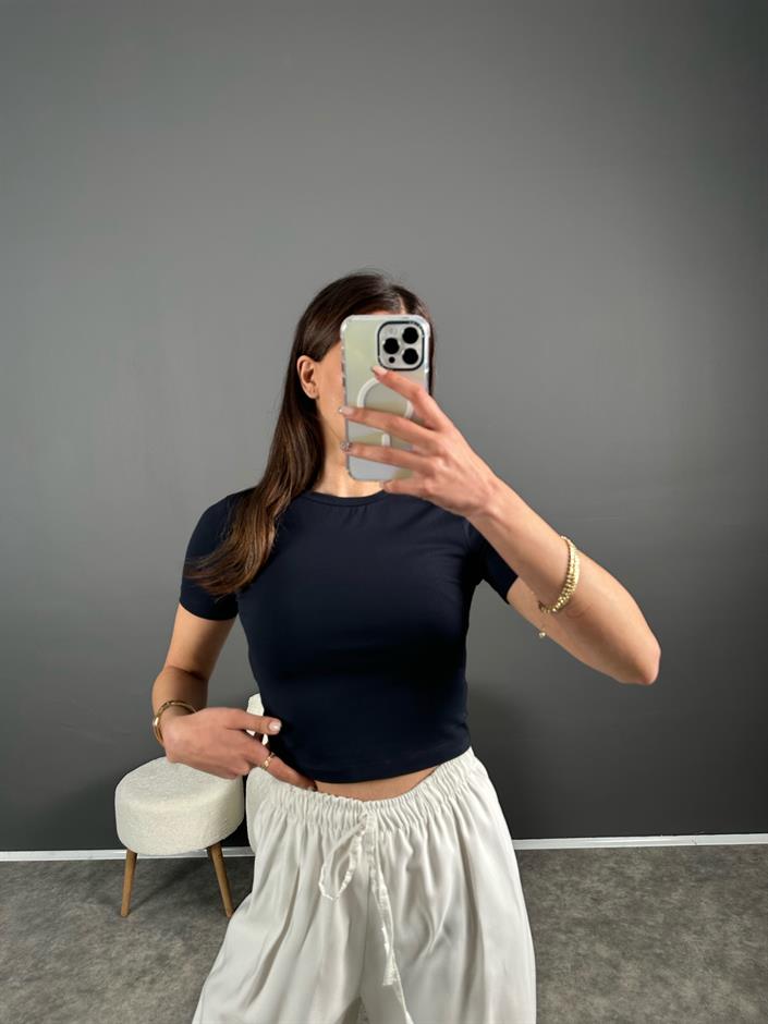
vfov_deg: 71.6
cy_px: 512
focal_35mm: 24
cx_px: 384
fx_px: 710
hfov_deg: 56.8
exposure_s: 1/121
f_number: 1.78
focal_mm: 6.86
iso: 80
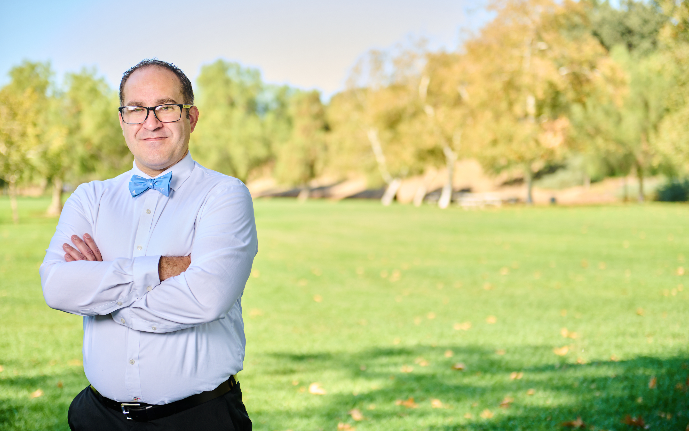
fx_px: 1352
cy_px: 232
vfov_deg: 18.1
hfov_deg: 28.6
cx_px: 344
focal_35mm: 72
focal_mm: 70
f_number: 3.2
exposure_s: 1/200
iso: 100
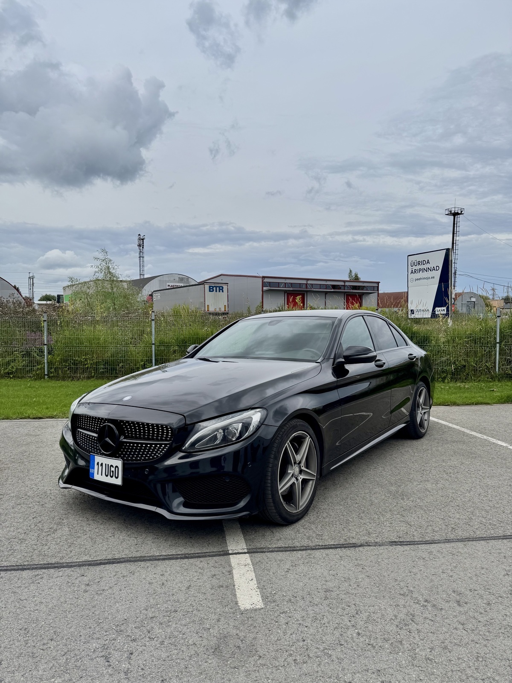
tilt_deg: -2.8
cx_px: 256
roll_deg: -0.4
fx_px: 473
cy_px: 342
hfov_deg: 56.8
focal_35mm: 24
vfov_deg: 71.6
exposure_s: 1/1923
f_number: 1.78
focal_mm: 6.76
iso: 80
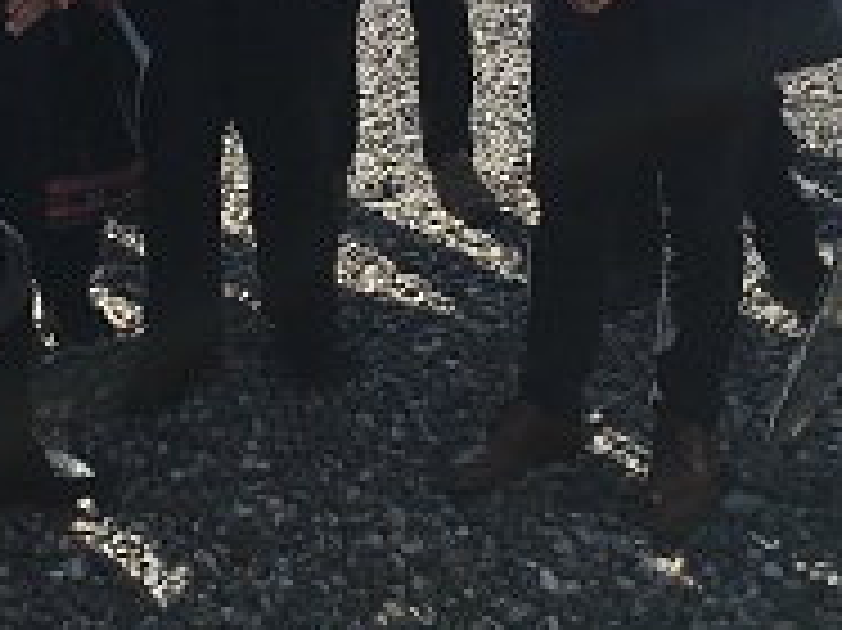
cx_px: 306
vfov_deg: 18.0
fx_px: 1920
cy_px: -68
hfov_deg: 24.6
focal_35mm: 79
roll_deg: +1.9
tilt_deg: -10.6
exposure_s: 1/2024
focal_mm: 4.15
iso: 25
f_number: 2.2
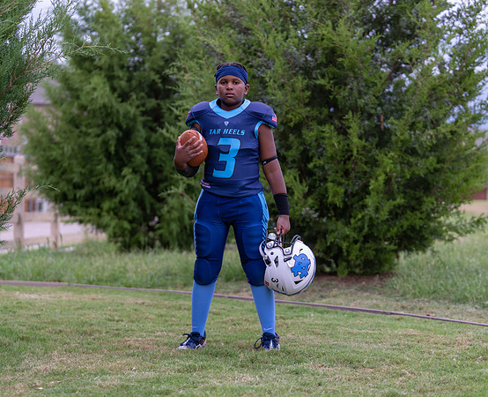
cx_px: 233
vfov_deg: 17.8
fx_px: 1266
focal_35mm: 87
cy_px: 197
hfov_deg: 21.8
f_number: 2.8
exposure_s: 1/320
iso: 400
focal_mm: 76
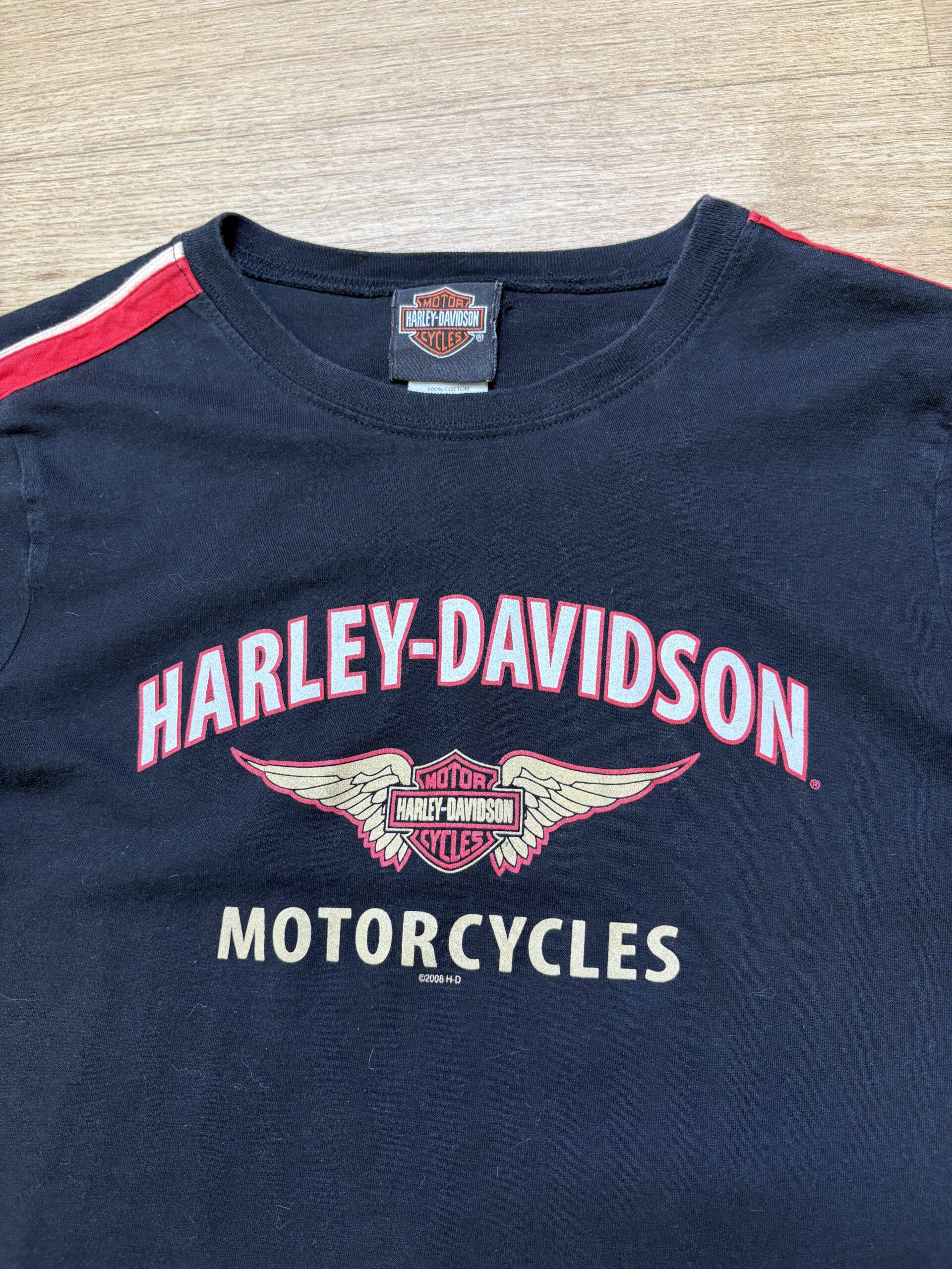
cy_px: 634
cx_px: 476
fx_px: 953
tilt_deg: -75.8
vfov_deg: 67.3
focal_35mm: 26
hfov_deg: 53.1
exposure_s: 1/50
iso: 125
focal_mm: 5.96
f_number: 1.6
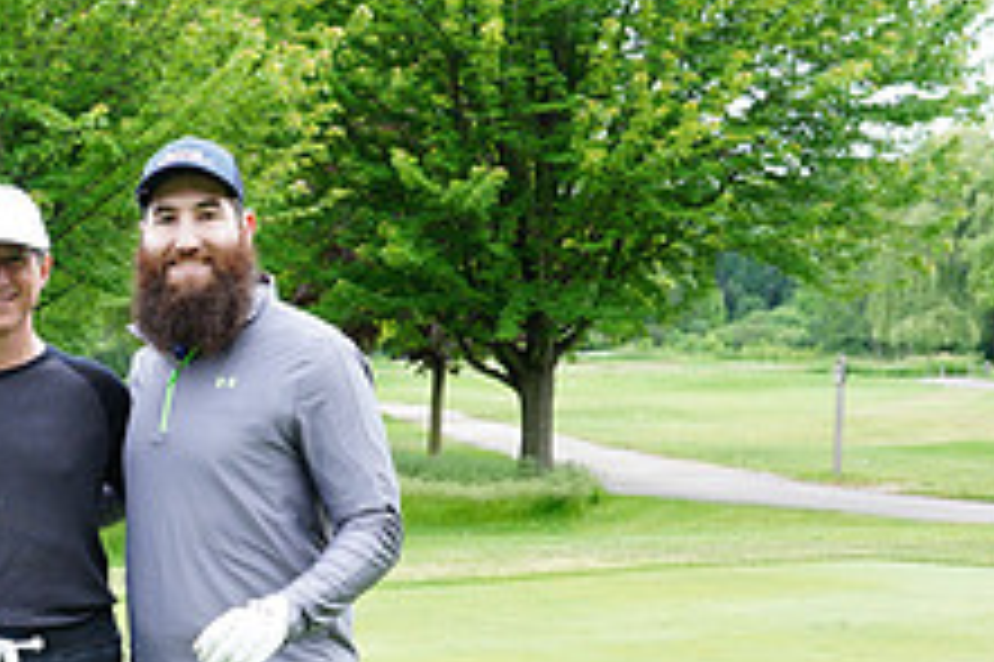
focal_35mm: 84
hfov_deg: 22.9
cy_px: 682
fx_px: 2318
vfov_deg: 15.9
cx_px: -85
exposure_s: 1/100
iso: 250
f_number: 7.1
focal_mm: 32
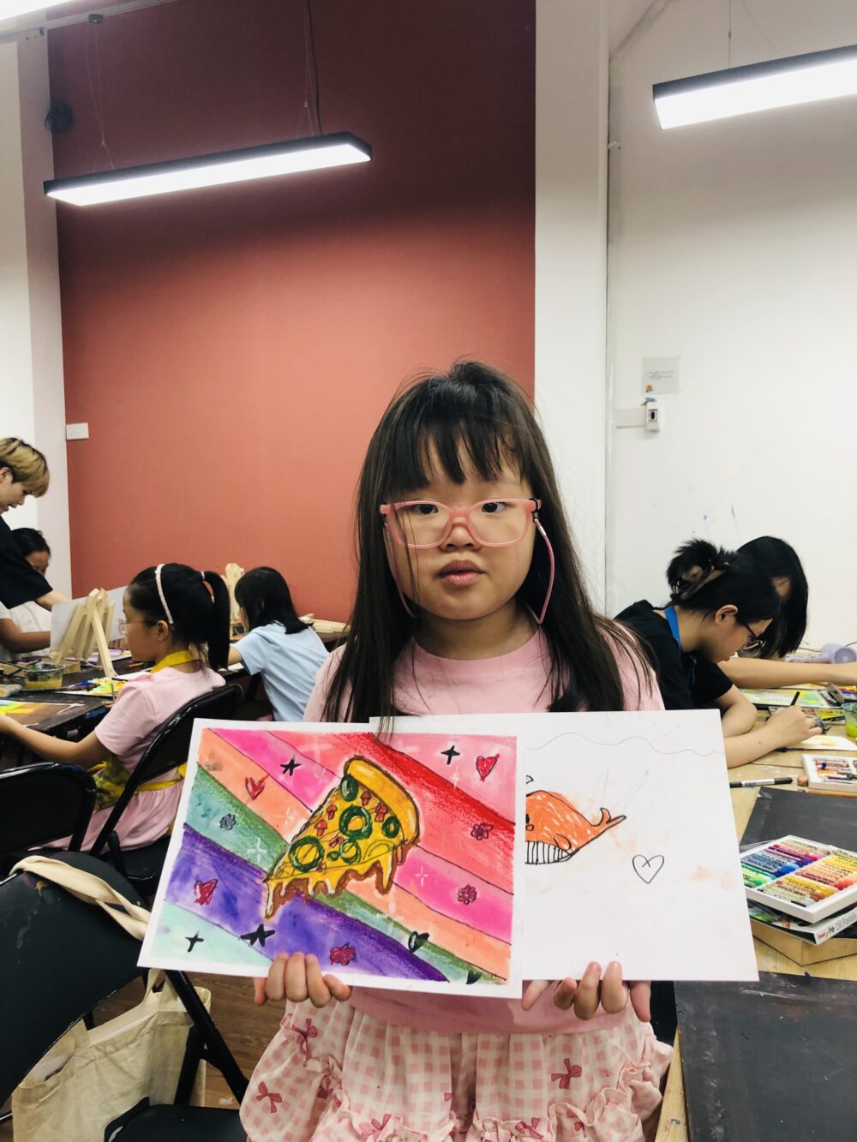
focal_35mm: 28
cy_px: 571
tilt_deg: -5.7
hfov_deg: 49.8
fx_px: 924
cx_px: 428
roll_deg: +1.1
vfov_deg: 63.4
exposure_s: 1/50
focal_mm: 4
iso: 25
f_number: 1.8
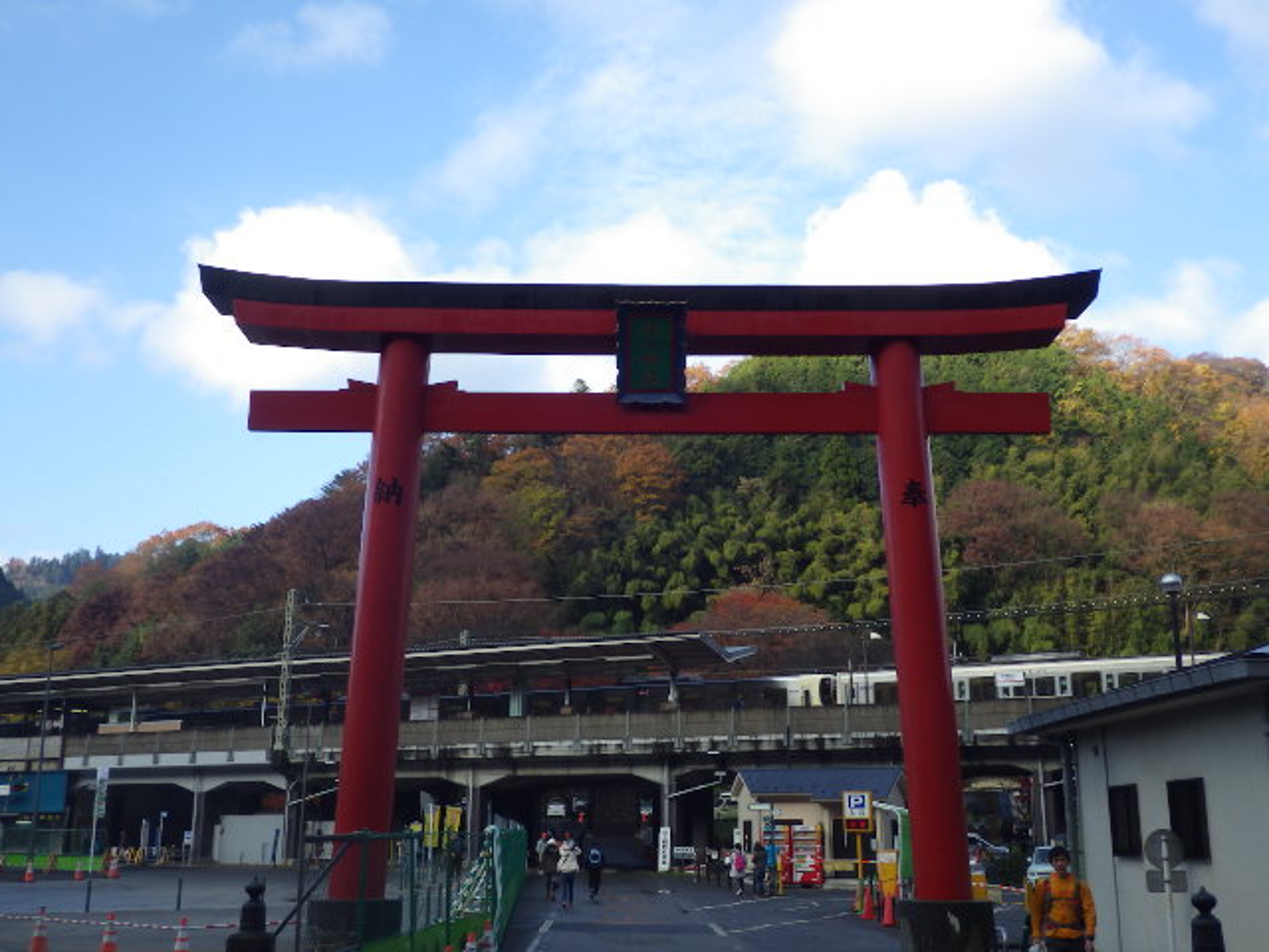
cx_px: 634
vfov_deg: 36.8
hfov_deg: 47.9
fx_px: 1430
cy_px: 476
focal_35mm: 39
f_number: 3.7
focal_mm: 6.9
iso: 125
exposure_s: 1/400
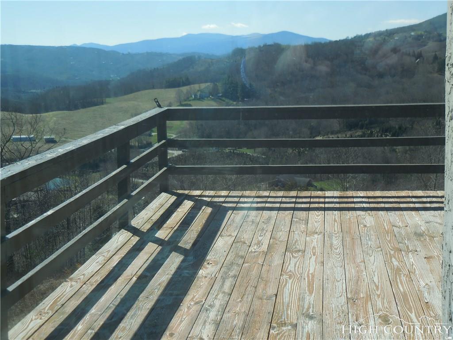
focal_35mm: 52
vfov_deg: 28.0
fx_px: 680
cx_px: 226
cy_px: 170
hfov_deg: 36.8
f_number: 4.3
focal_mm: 9.4
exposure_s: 1/640
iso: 125
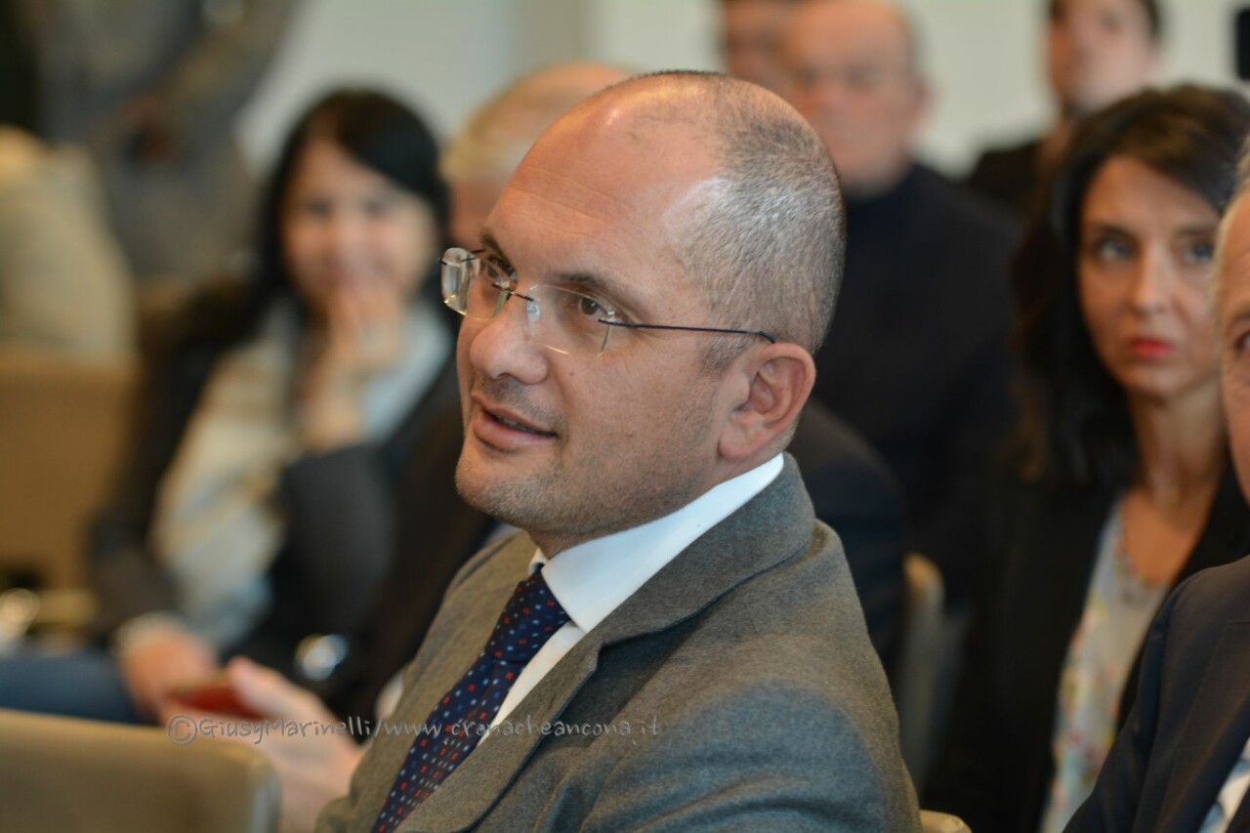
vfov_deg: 7.9
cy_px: 416
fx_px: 6040
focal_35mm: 174
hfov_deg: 11.8
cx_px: 625
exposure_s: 1/60
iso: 250
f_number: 3.5
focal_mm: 116
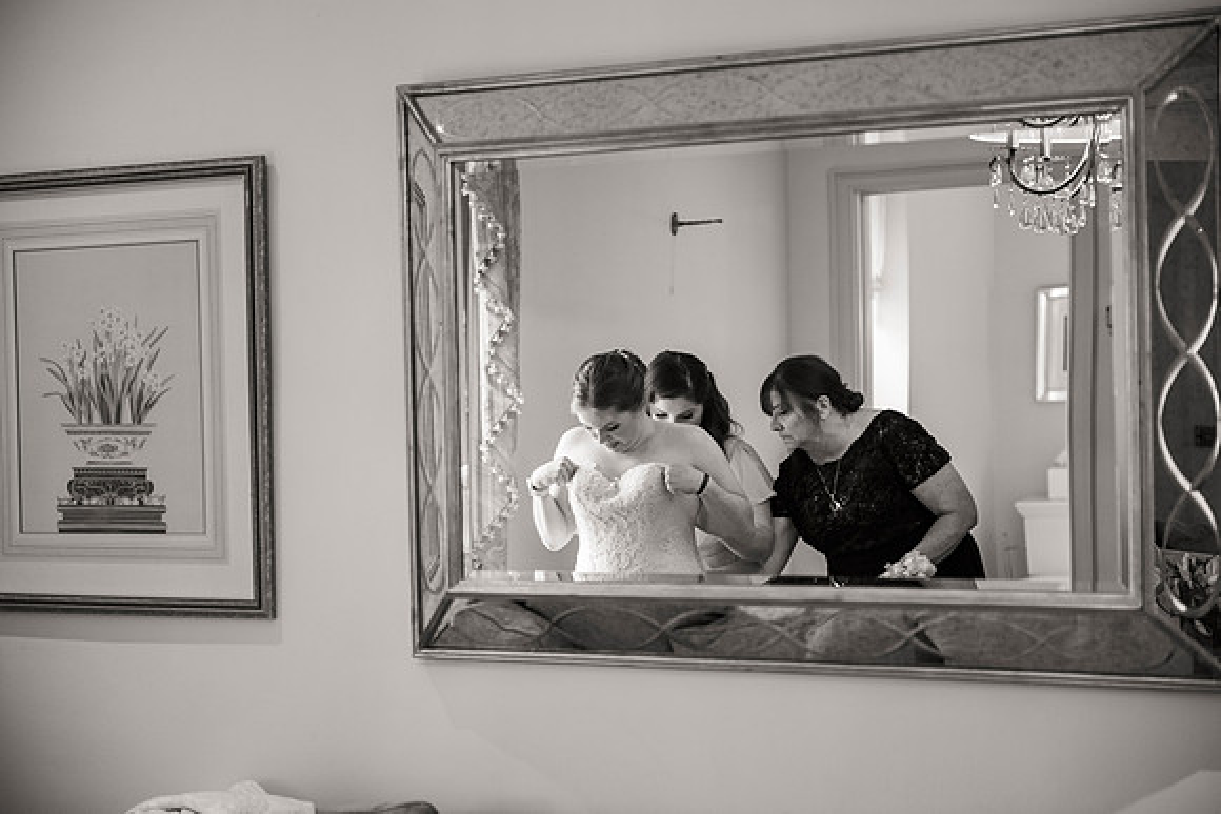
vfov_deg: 19.5
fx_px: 2375
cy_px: 407
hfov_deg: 28.8
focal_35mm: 70
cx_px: 610
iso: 1000
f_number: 2.8
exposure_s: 1/125
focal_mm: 70
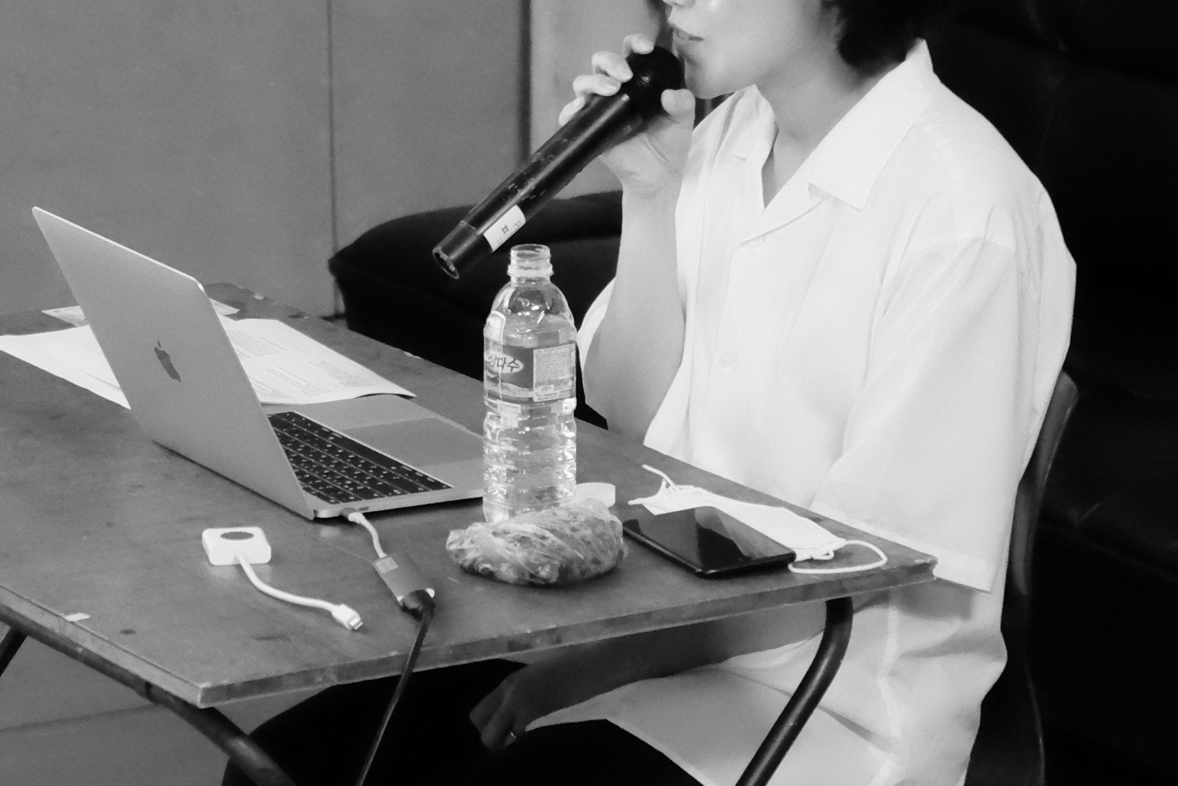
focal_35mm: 207
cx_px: 128
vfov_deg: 6.6
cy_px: 358
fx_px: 6774
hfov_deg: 9.9
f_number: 4
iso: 6400
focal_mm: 55
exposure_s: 1/28
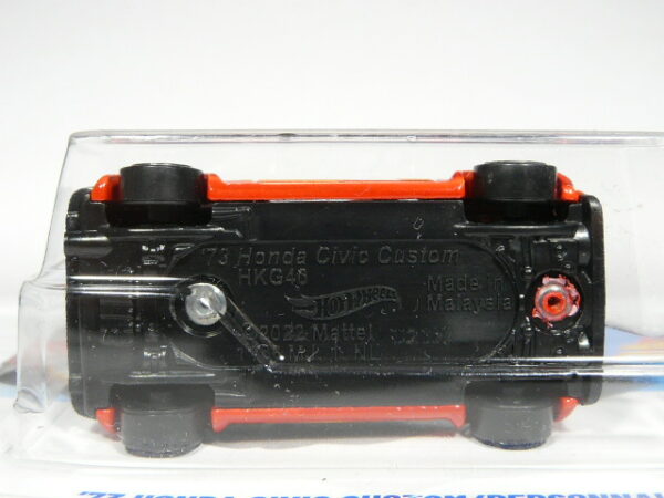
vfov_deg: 32.2
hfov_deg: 42.1
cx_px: 332
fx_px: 863
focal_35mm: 45
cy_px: 249
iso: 100
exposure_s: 1/30
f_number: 2.8
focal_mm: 4.6
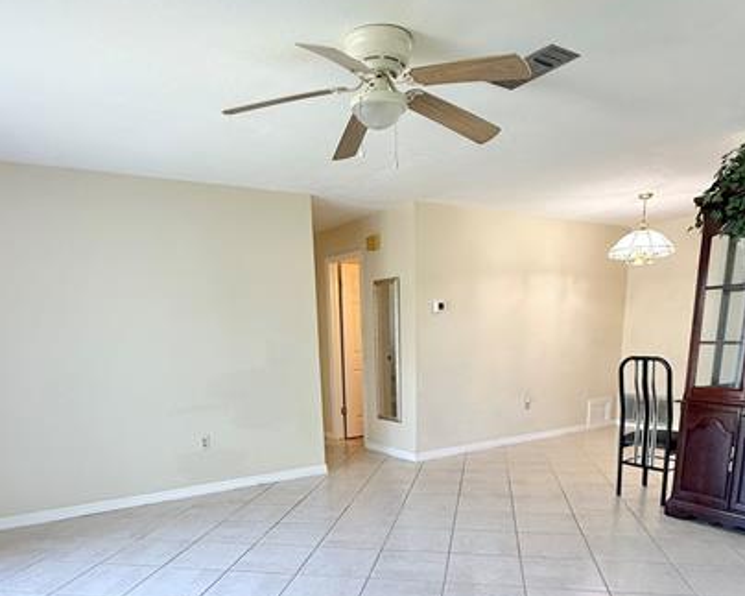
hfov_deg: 66.0
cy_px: 476
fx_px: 573
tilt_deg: -13.8
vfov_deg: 51.5
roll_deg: +1.9
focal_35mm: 26
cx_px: 369
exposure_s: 1/120
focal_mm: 2.22
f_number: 2.2
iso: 160
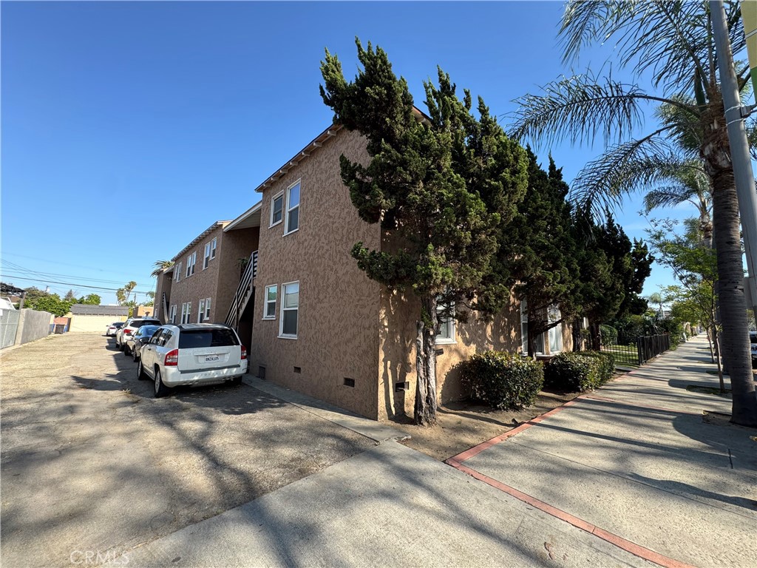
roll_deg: +0.1
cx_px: 378
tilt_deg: +6.7
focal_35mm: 14
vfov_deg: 85.7
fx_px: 306
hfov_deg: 102.1
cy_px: 284
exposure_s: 1/288
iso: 40
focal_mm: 2.22
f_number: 2.2
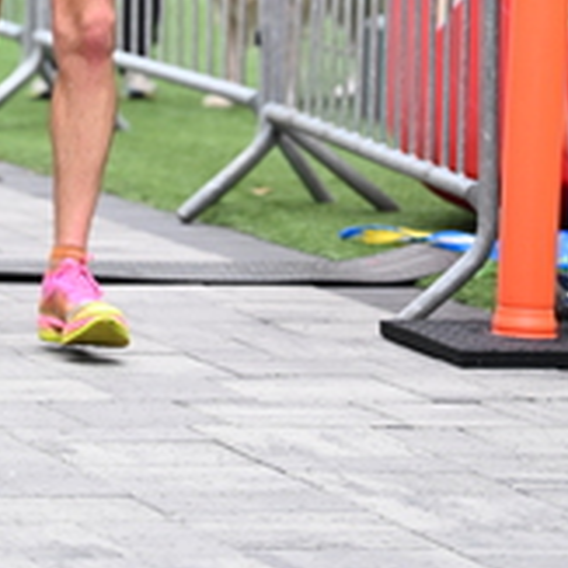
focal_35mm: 289
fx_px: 5365
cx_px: 106
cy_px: -216
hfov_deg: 6.1
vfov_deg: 6.0
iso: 1600
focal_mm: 101
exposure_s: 1/1250
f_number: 2.8
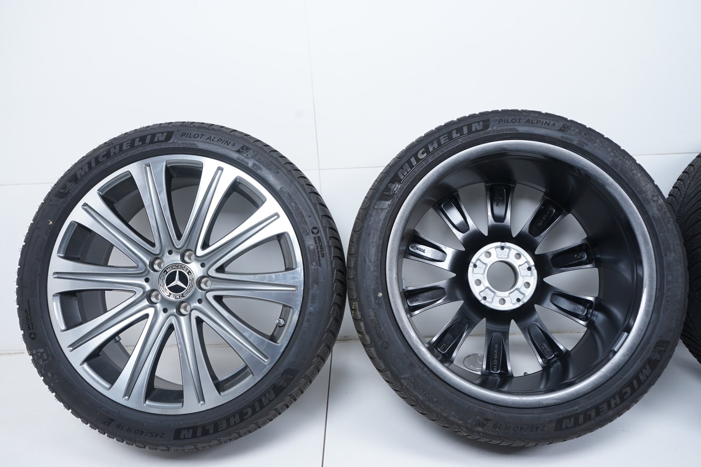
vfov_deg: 42.3
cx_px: 350
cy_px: 234
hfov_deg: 60.3
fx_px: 603
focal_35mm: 31
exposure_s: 1/100
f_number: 7.1
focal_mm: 31
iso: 250
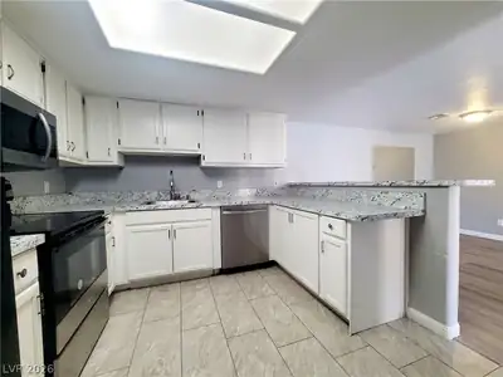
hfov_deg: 106.2
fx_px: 189
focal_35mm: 13
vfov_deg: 89.9
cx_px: 252
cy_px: 188
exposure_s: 1/60.2
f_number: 2.2
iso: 400
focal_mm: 2.2
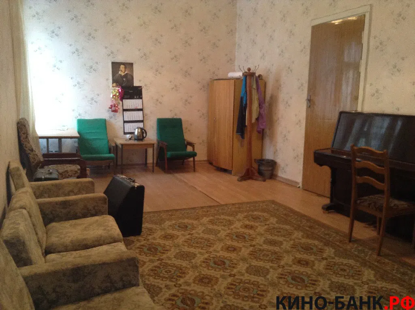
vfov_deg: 42.8
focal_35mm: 33
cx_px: 208
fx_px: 395
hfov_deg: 55.4
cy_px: 155
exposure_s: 1/25
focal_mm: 3.3
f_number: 2.4
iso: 160
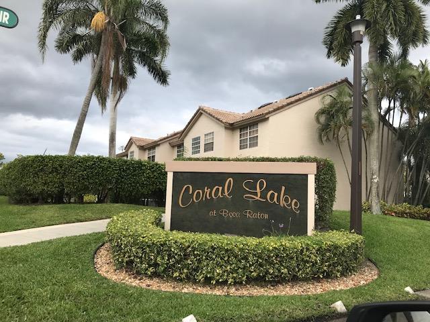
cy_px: 161
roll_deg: -2.1
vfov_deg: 49.7
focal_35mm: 28
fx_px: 348
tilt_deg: +4.9
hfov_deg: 63.4
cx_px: 215
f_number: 1.8
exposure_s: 1/665
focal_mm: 3.99
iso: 20
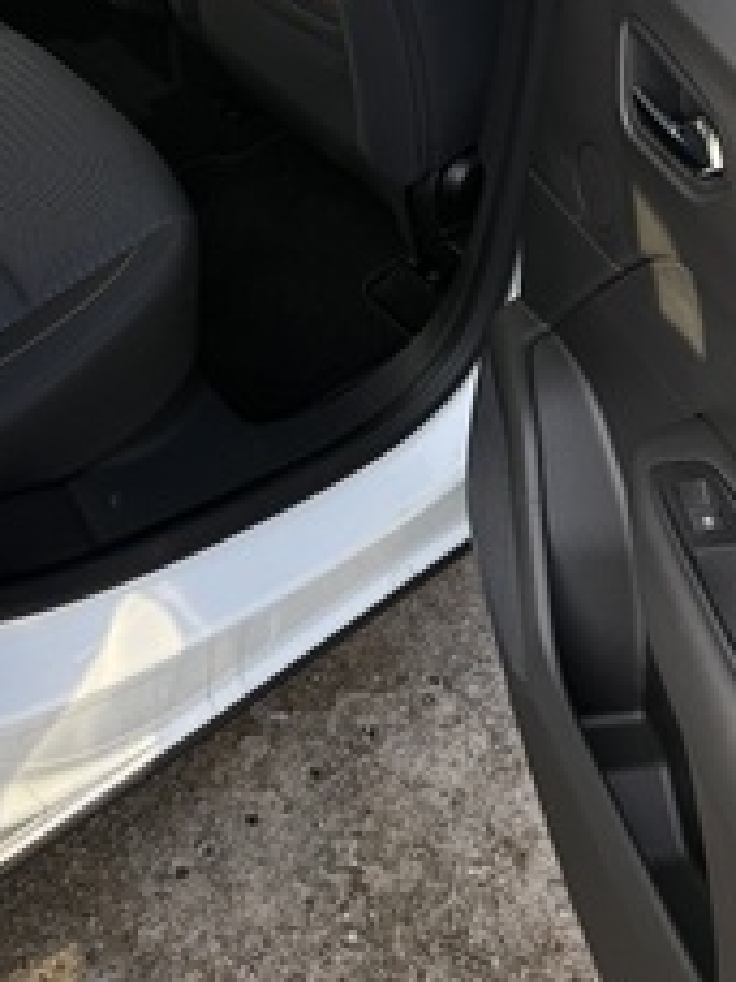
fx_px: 1276
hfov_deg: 32.0
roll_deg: -1.7
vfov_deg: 39.6
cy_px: 136
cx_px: 254
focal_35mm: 45
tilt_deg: -35.6
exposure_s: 1/532
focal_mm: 6.76
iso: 100
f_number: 1.78
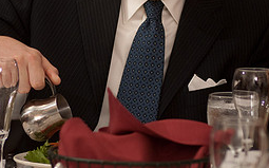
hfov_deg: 9.7
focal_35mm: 216
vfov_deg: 6.1
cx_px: 149
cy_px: 39
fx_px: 1582
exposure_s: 1/100
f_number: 4.5
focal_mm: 62
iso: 200
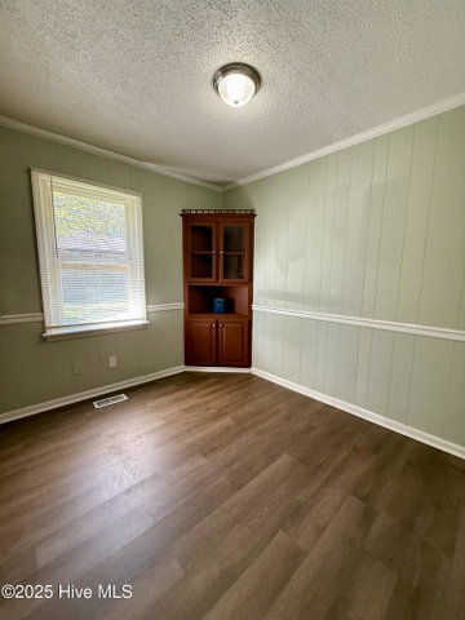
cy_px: 310
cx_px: 232
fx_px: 251
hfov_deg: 85.7
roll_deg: -0.9
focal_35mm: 14
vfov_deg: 102.1
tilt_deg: -6.9
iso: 400
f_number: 2.2
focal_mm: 2.22
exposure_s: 1/65
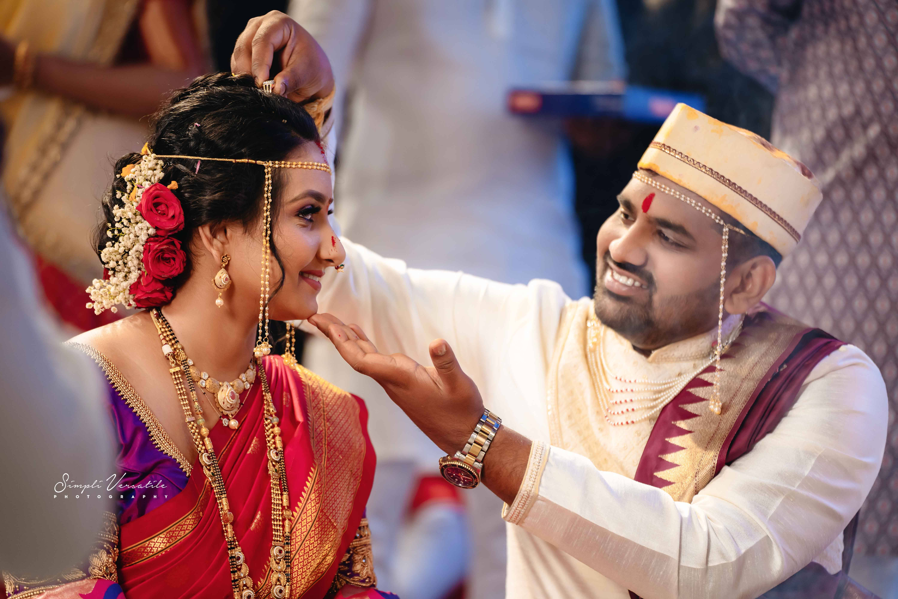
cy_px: 300
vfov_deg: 9.7
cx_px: 449
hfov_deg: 14.4
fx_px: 3542
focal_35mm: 142
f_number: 2.8
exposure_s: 1/250
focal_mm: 142
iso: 1250
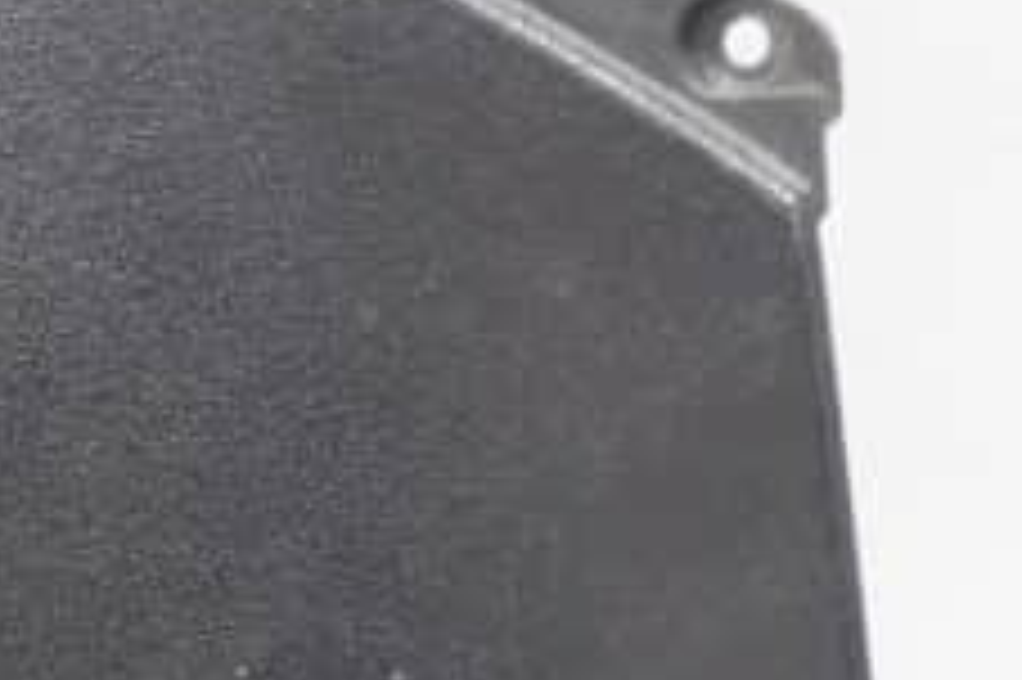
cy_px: 610
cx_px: -450
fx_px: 3461
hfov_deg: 15.6
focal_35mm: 122
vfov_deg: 11.2
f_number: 3.5
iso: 500
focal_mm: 18
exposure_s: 1/60
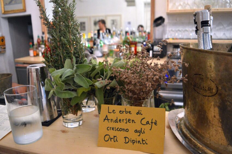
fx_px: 174
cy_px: 77
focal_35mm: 27
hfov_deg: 67.4
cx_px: 116
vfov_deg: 47.8
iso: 1800
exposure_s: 1/60
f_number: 3.5
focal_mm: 18
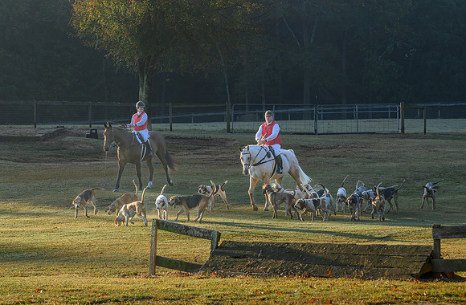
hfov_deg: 12.3
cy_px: 147
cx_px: 234
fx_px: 2167
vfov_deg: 8.1
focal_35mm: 168
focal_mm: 90
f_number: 8
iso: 250
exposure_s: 1/160
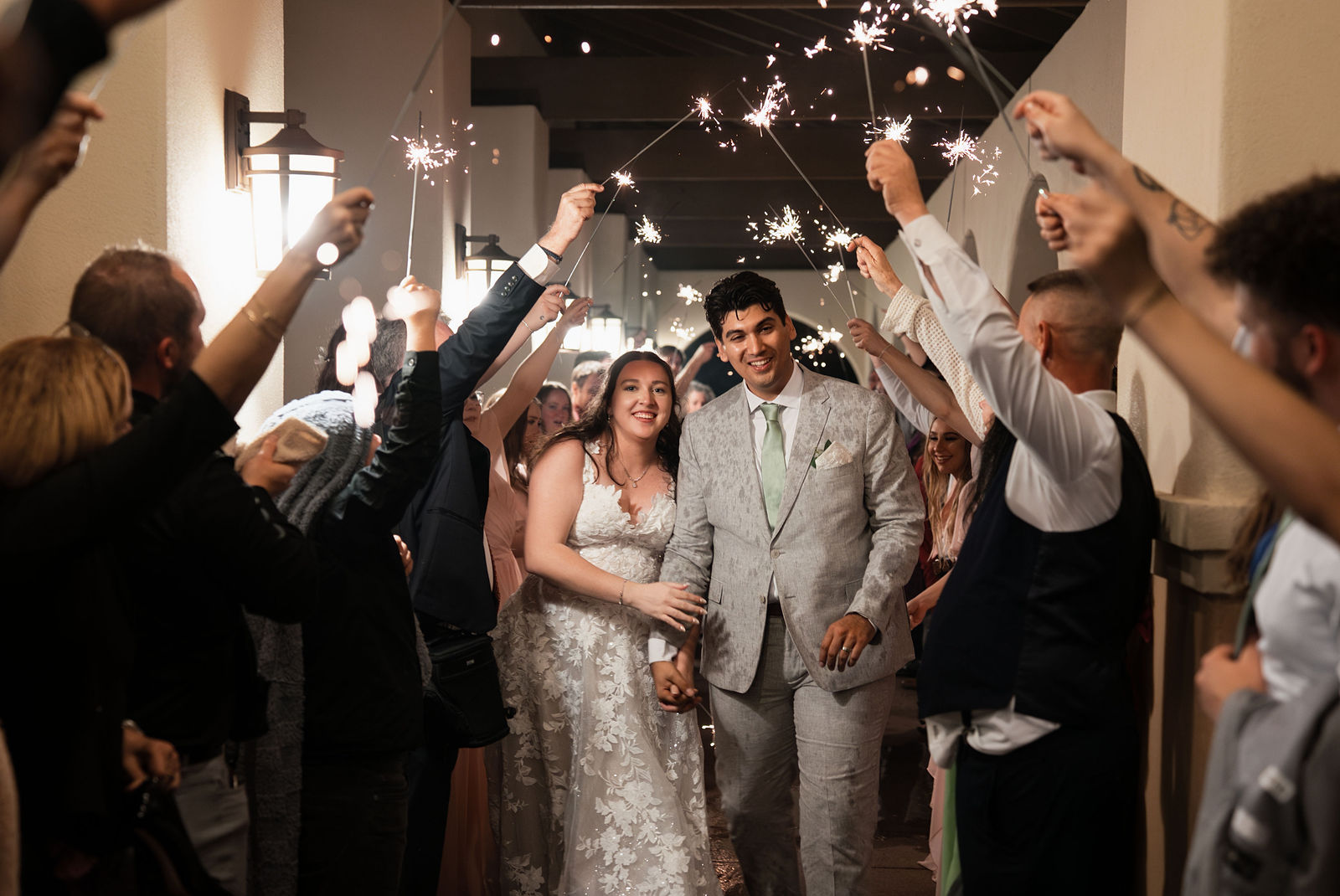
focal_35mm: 52
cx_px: 670
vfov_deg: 26.0
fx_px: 1937
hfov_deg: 38.2
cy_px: 448
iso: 2500
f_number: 2.8
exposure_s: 1/160
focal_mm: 52
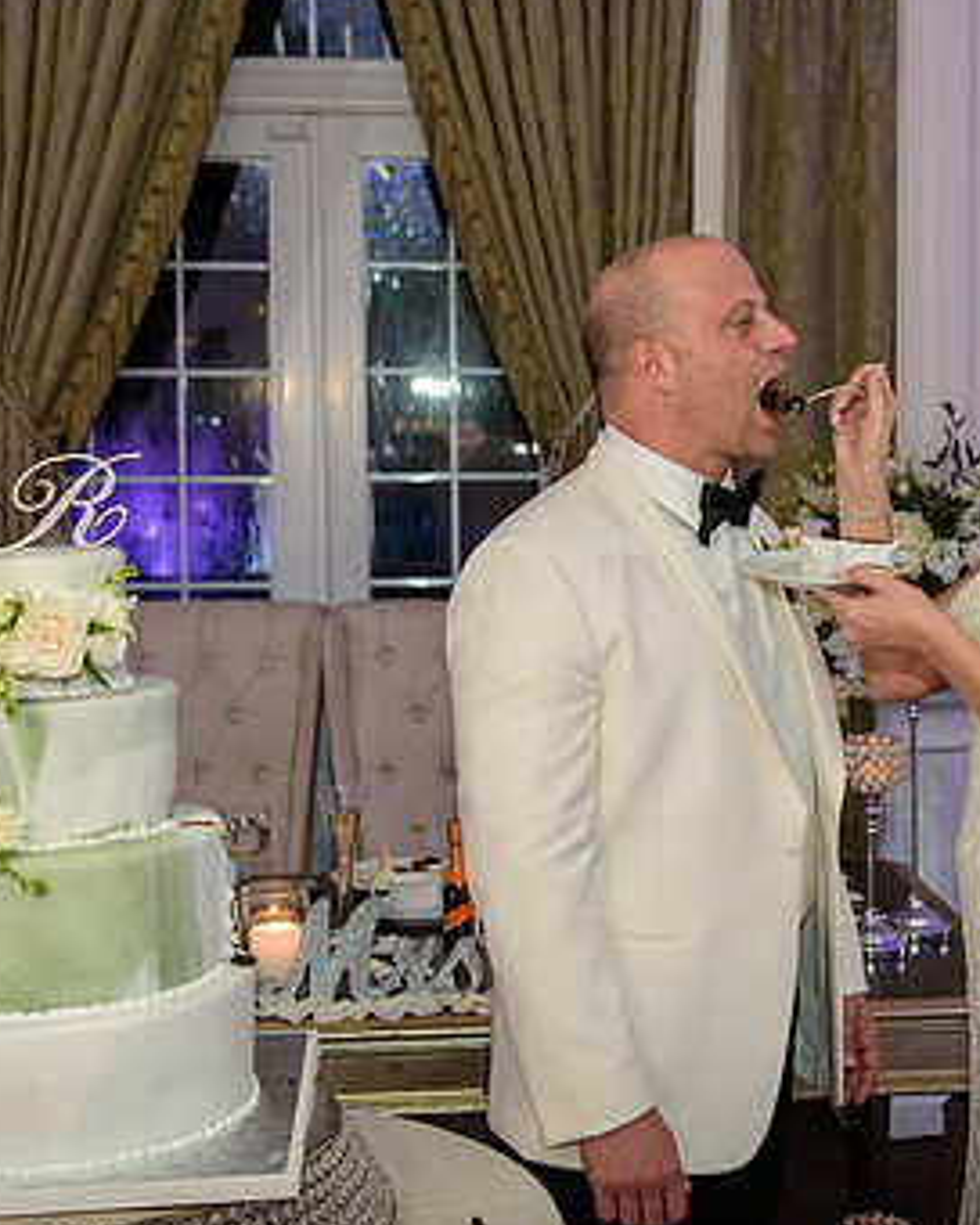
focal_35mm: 56
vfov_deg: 33.6
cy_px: 589
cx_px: 699
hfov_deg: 26.9
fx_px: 2030
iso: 1600
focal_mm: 35
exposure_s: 1/125
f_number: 3.2
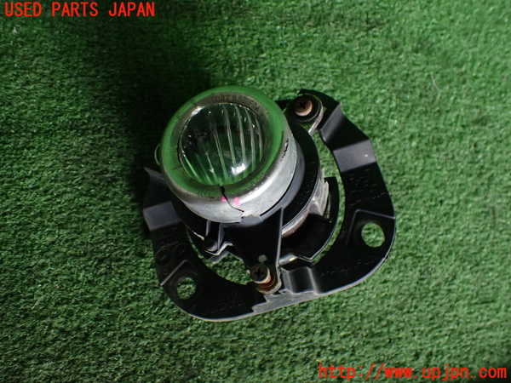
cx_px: 256
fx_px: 443
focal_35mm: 30
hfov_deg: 60.0
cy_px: 192
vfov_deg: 46.8
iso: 320
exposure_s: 1/125
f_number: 2.3
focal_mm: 5.4
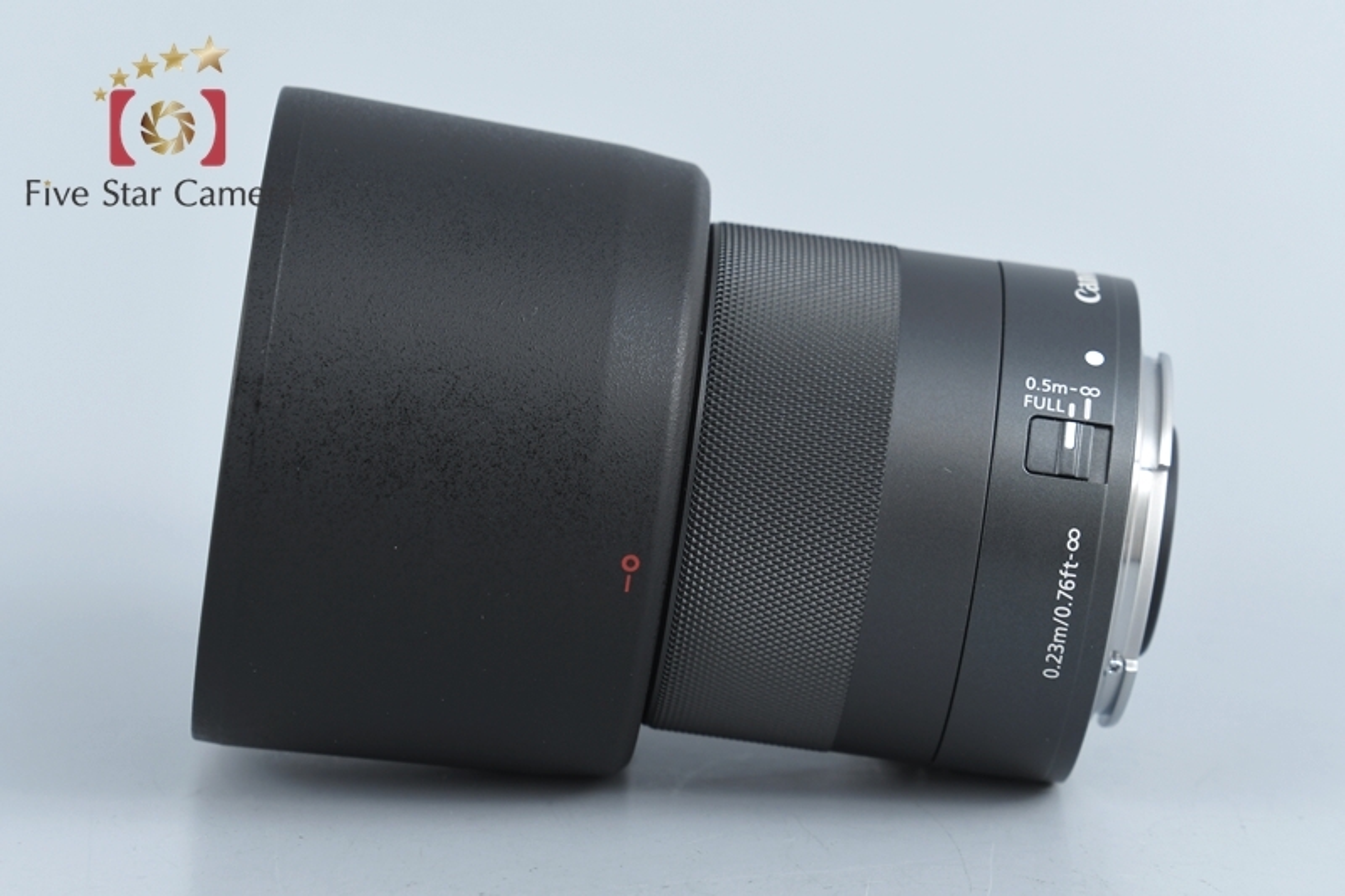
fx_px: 6163
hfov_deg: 12.5
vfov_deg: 8.3
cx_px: 672
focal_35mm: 165
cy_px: 448
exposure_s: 1/250
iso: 500
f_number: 10
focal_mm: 110
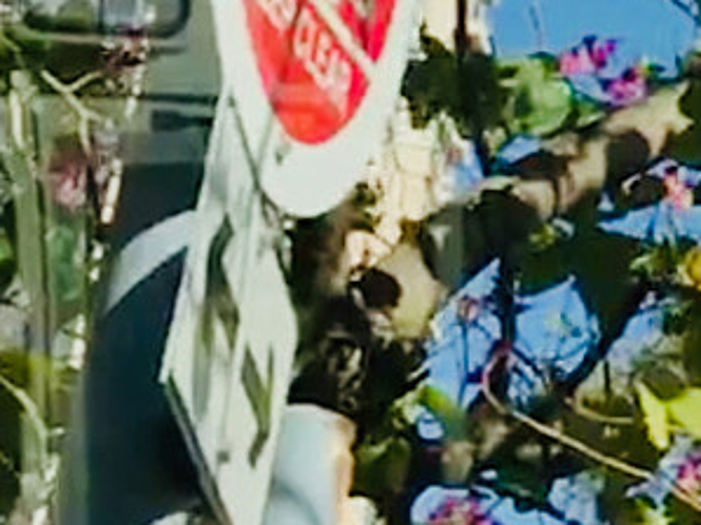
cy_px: -374
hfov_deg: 11.5
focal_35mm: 155
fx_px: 3138
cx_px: 1386
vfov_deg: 9.2
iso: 25
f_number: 2.2
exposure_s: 1/801
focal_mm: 4.15
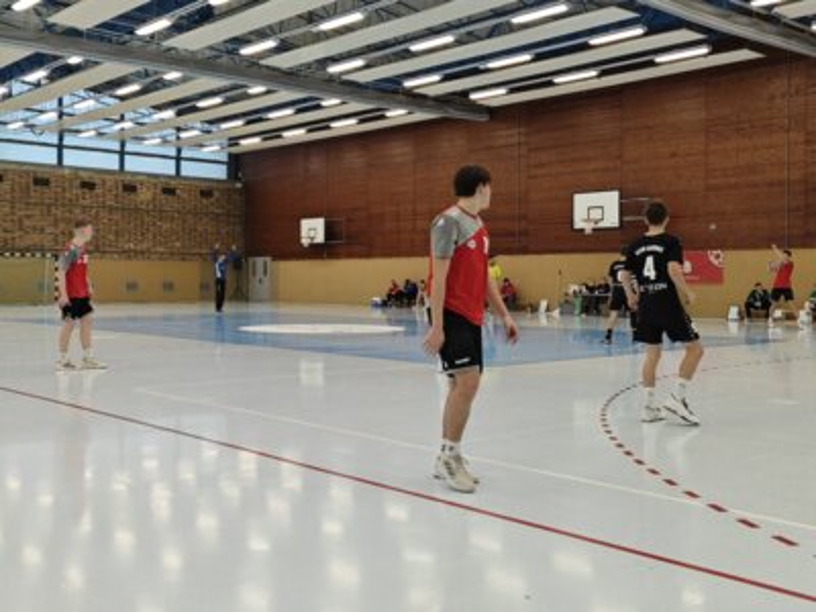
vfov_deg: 58.9
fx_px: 542
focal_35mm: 23
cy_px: 306
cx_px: 408
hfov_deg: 73.9
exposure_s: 1/250
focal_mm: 5.43
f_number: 1.8
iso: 640
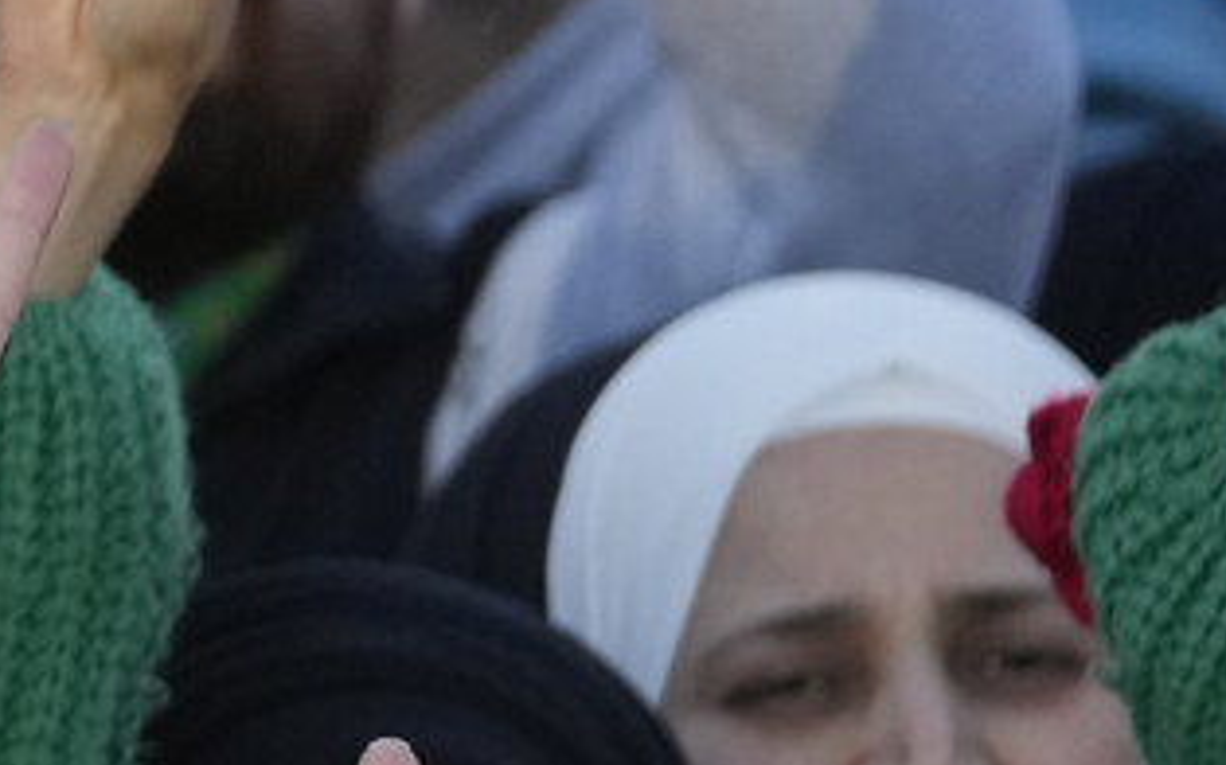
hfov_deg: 3.1
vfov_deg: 1.9
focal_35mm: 685
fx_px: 22879
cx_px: -1113
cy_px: 1411
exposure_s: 1/2000
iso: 1000
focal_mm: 132
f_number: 4
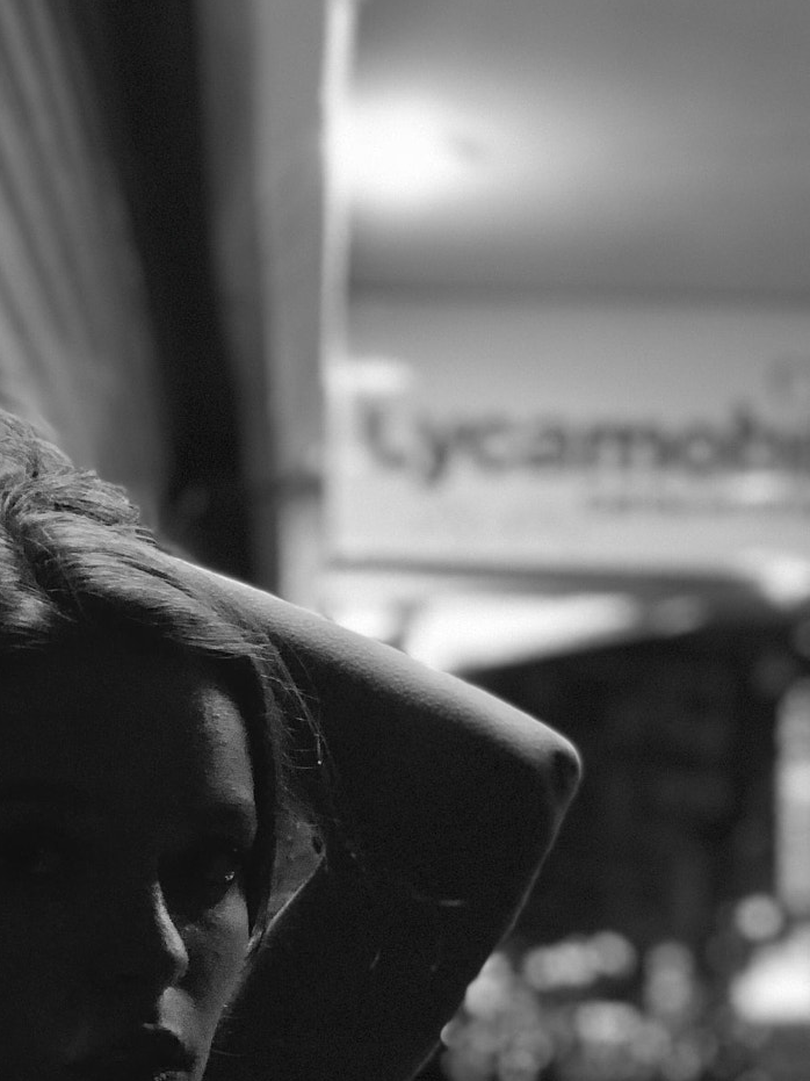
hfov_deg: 15.1
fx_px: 3058
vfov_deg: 19.9
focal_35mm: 98
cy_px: 833
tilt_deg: +3.0
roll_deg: -0.7
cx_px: 290
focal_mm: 6.6
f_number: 2.8
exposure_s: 1/60
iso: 1250
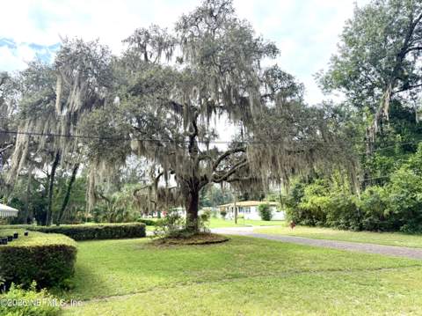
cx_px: 211
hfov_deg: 71.7
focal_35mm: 24
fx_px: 292
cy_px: 158
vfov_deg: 56.7
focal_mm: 6.76
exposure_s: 1/1949
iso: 100
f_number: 1.78
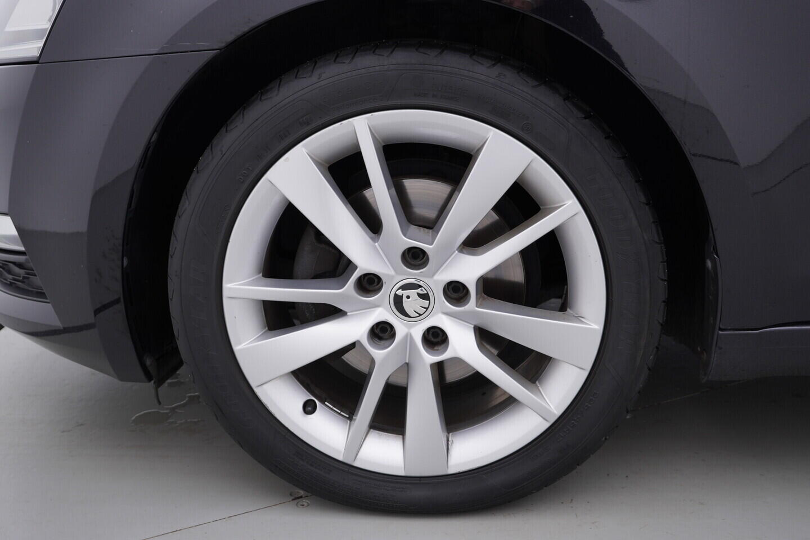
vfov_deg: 36.9
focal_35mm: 36
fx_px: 810
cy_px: 270
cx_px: 405
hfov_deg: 53.1
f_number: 4
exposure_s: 1/60
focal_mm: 24
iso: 125
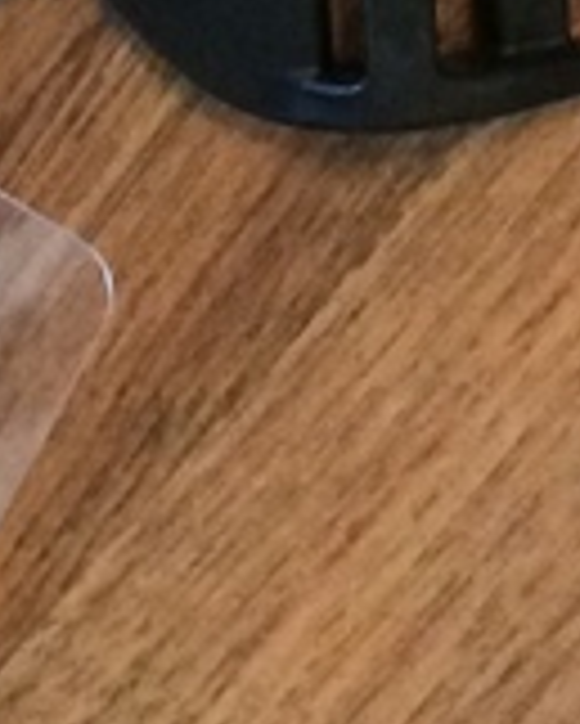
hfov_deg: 6.6
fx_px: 5016
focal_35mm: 234
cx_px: 166
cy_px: -1077
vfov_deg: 7.6
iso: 250
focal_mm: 4.15
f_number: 2.2
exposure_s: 1/30
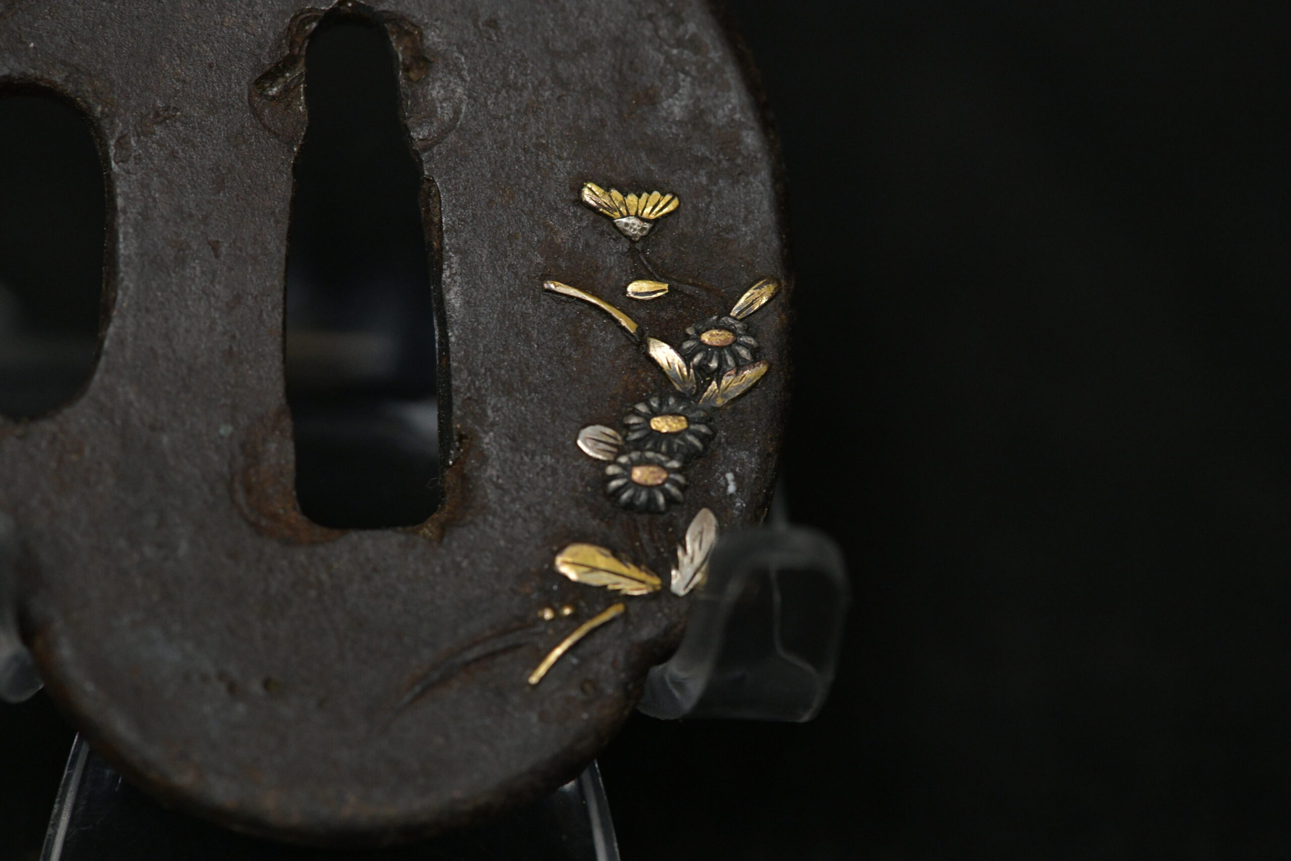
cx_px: 646
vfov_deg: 13.0
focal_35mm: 105
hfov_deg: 19.5
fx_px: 3765
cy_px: 430
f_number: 9
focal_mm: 105
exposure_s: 1/125
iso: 3600
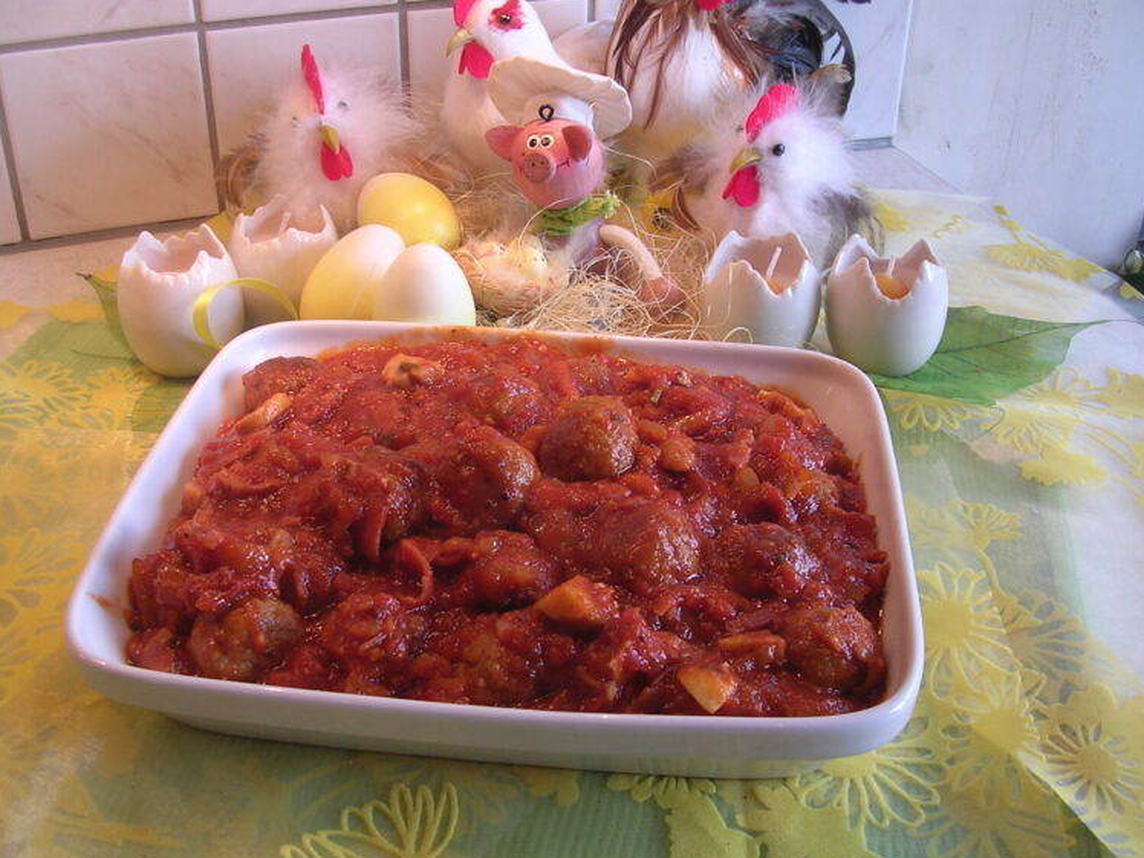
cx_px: 584
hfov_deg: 47.9
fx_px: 1289
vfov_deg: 36.8
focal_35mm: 39
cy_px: 425
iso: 100
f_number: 2.8
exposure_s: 1/59.8
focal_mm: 5.8
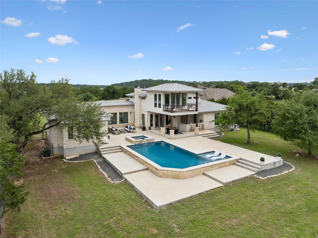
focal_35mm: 24
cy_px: 119
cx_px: 159
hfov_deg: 71.6
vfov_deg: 56.8
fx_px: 220
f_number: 2.8
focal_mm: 12.3
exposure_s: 1/1600
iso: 100
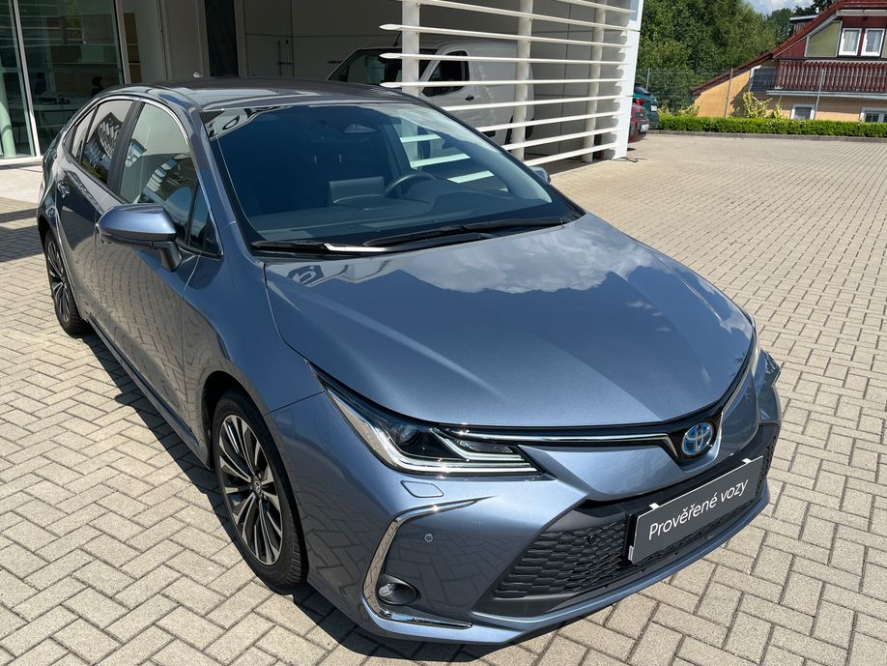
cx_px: 402
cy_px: 341
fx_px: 743
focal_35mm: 29
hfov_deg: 61.5
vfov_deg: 48.2
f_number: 1.6
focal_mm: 5.1
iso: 50
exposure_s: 1/3745
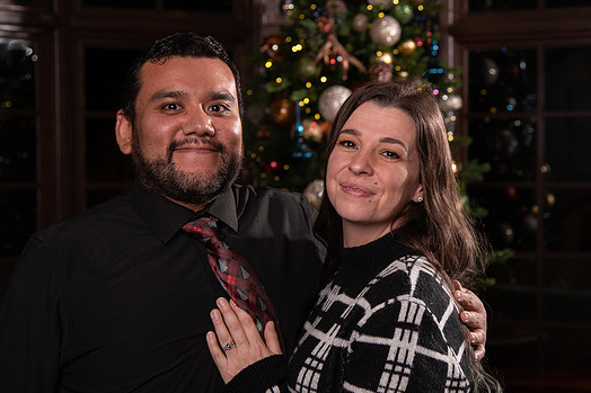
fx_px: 1329
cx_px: 352
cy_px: 200
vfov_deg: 16.8
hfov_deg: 25.0
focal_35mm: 81
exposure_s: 1/400
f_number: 4
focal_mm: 52
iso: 1600
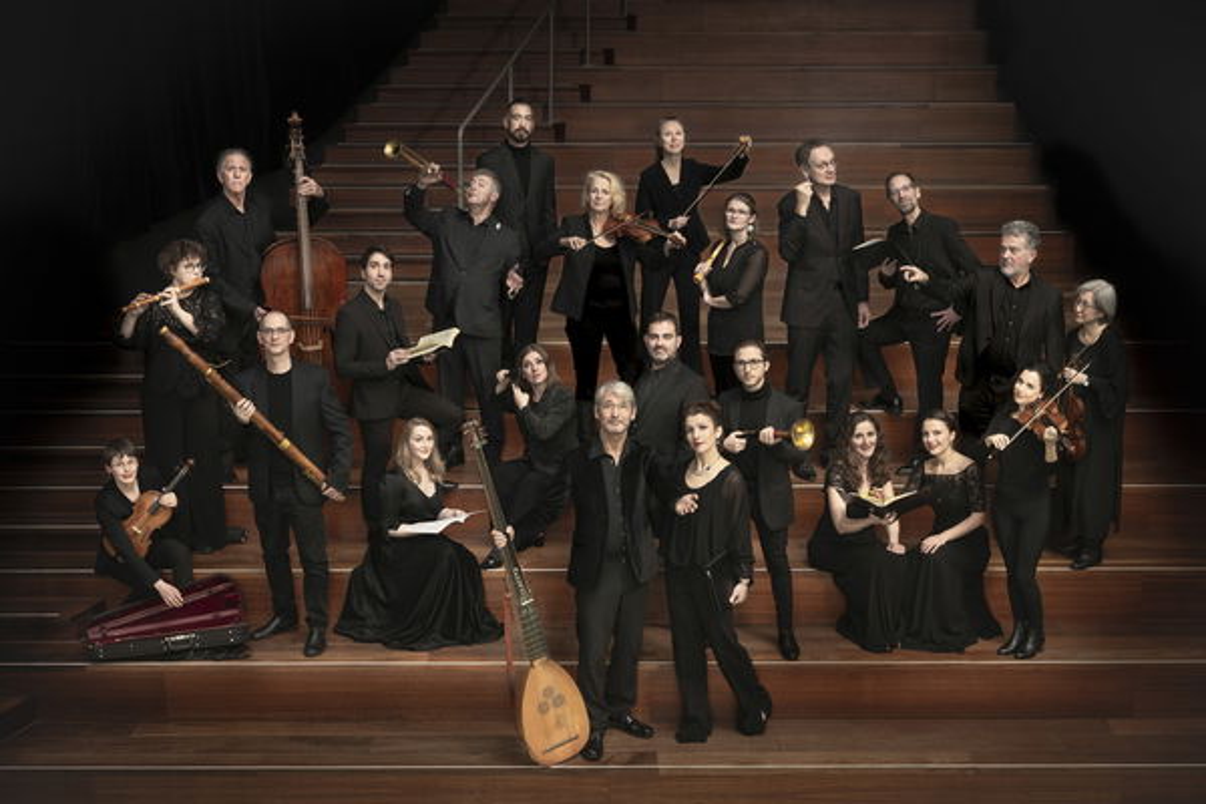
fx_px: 1675
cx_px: 603
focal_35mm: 50
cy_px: 402
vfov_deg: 27.0
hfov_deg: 39.6
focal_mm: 50
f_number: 9
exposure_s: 1/200
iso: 400
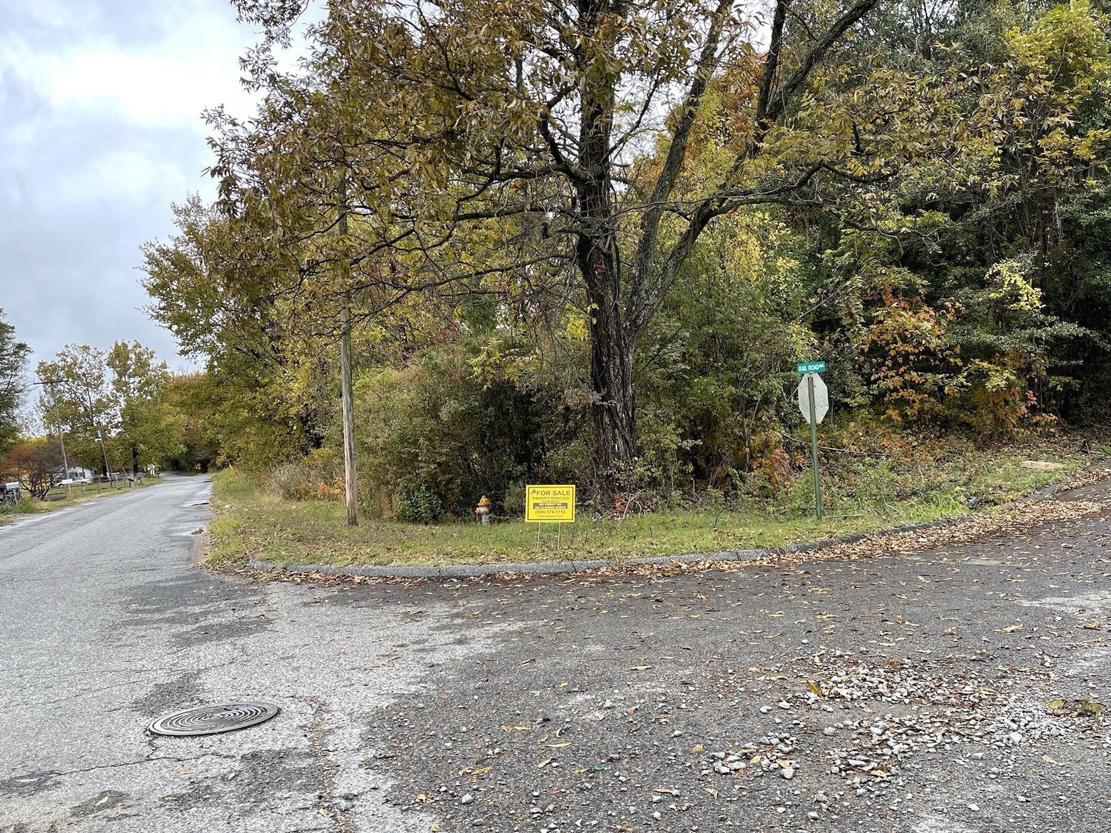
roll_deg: +5.3
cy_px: 470
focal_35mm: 30
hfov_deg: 59.9
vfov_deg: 46.7
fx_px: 963
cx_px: 601
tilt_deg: -3.1
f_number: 1.6
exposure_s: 1/154
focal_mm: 5.1
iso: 32
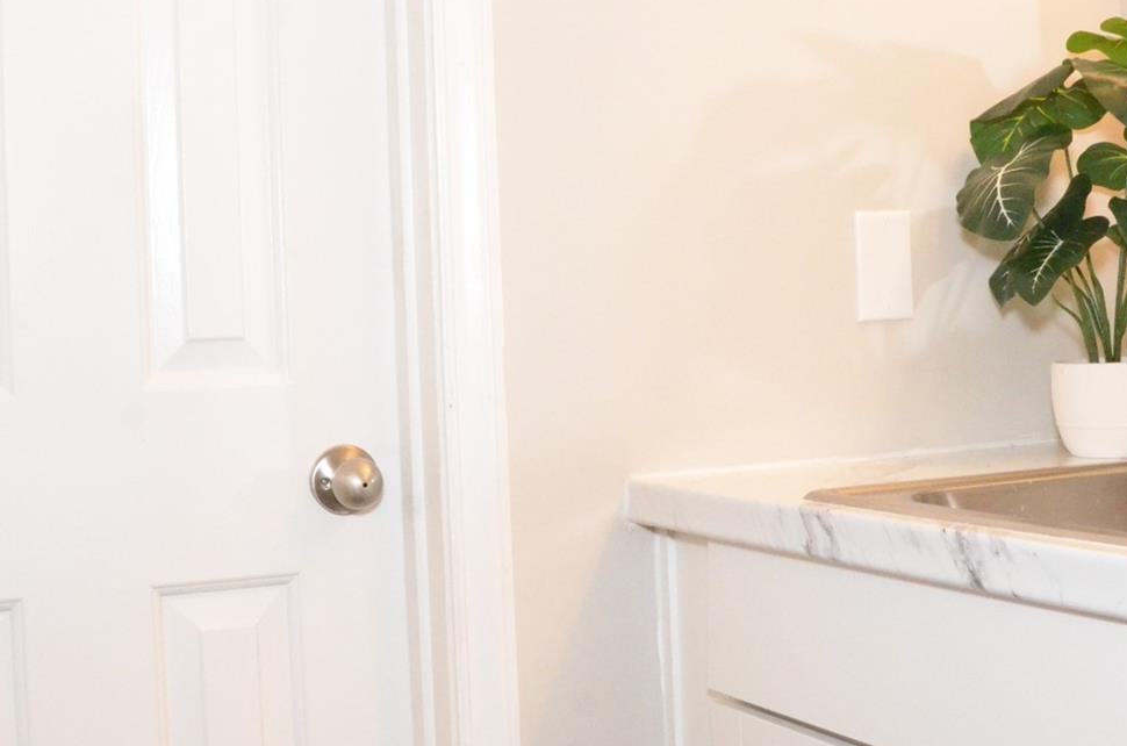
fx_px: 1780
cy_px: 297
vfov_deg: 23.6
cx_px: 744
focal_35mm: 57
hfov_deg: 34.8
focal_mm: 18
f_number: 11
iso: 6400
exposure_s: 1/100
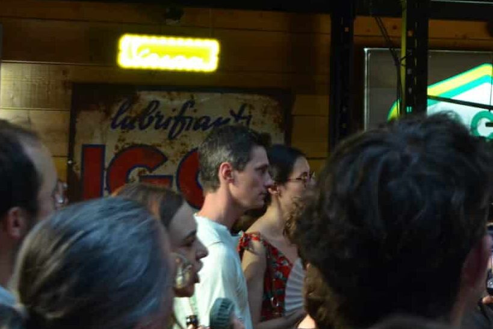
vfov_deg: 15.7
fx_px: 1166
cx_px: 473
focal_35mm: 85
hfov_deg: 23.1
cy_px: -22
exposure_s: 1/50
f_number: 4
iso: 800
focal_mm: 25
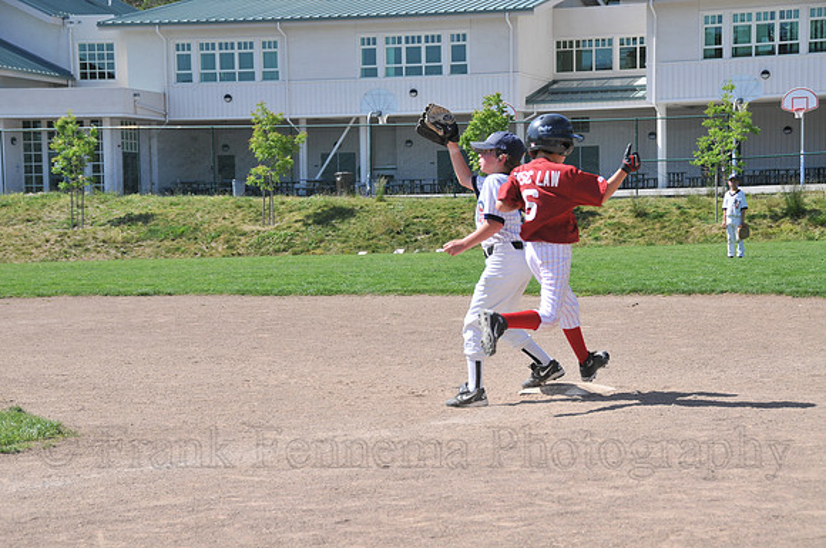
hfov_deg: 22.7
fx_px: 2062
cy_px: 274
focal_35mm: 90
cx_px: 413
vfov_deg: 15.1
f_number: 8
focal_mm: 60
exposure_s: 1/500
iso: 200
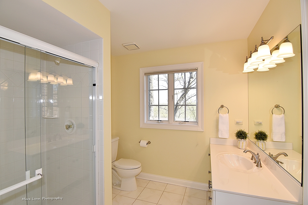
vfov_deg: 72.1
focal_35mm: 16
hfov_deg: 95.0
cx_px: 154
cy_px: 102
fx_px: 141
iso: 400
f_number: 5.6
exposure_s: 1/125
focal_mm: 11
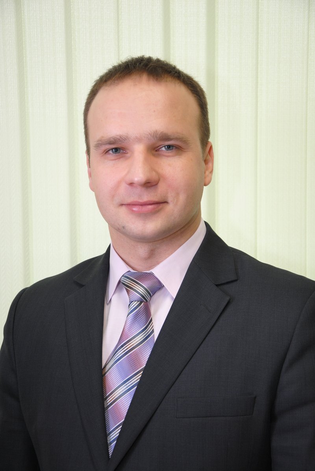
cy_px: 236
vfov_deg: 23.4
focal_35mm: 87
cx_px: 158
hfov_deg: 15.8
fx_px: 1138
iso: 400
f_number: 5
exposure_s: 1/50
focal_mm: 58
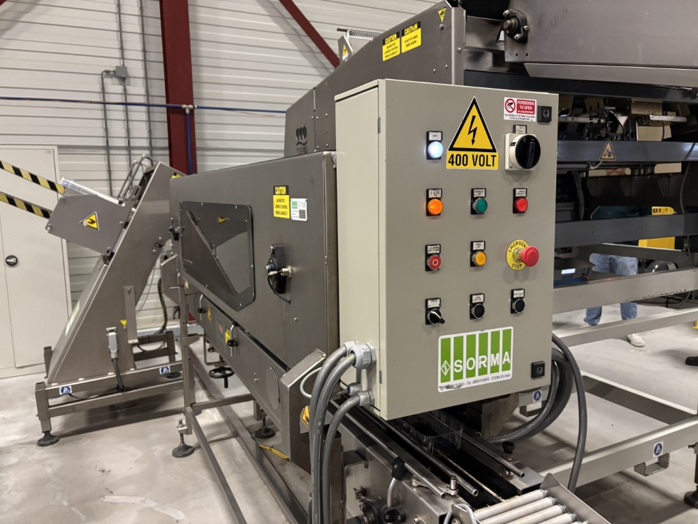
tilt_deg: -7.4
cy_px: 262
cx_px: 349
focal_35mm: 26
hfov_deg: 67.3
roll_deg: +1.2
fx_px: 524
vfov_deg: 53.1
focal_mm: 5.96
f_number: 1.6
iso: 500
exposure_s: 1/33
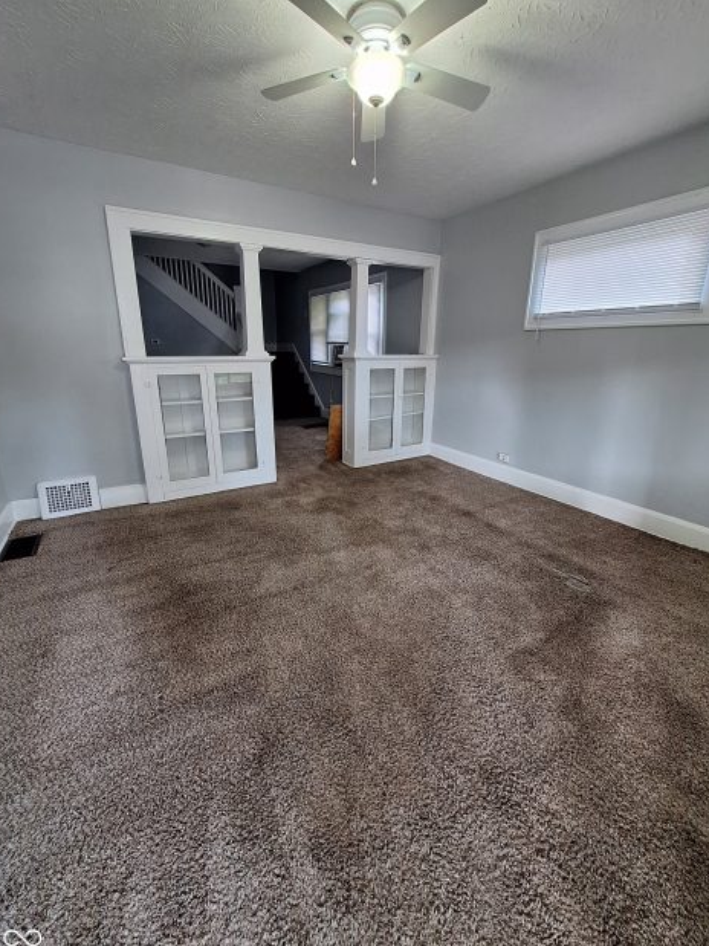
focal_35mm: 14
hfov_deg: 85.6
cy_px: 459
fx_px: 382
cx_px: 365
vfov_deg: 102.0
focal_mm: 1.74
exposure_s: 1/40
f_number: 2.2
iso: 125
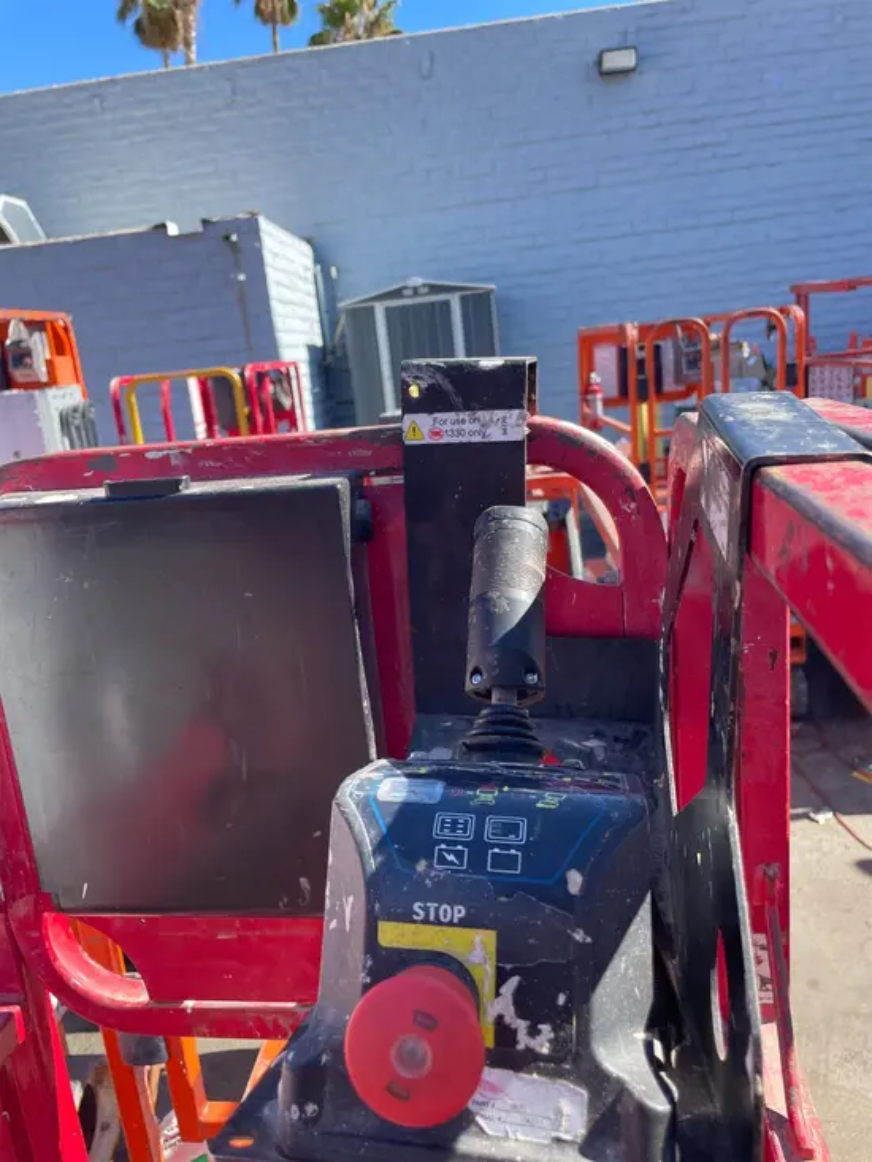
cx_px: 436
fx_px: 873
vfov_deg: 67.3
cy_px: 581
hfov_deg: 53.1
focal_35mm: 26
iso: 32
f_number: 1.6
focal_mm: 4.2
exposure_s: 1/725
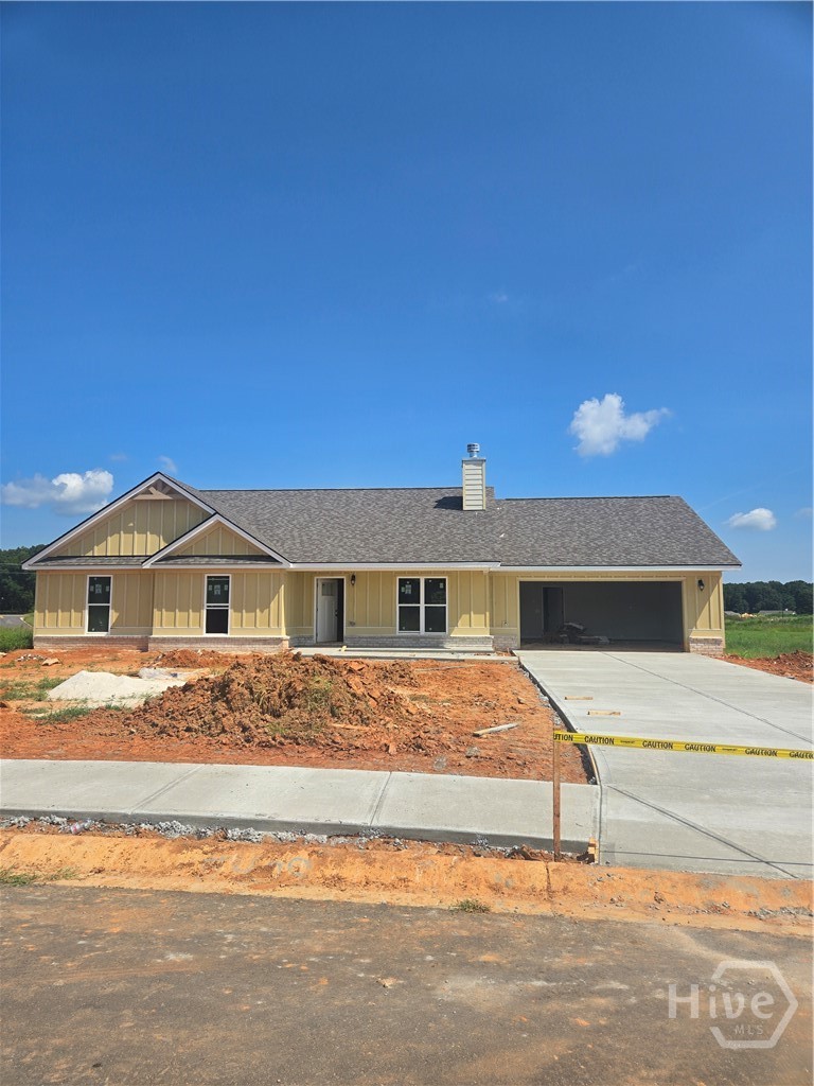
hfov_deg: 58.9
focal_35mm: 23
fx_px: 721
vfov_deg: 73.9
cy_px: 543
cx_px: 407
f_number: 1.8
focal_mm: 5.4
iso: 25
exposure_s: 1/2404
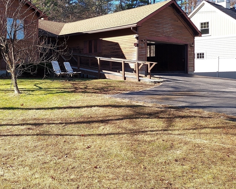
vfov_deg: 40.7
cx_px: 58
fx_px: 251
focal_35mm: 36
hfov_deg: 48.3
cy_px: 66
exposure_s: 1/332
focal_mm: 4.6
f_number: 1.8
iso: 40
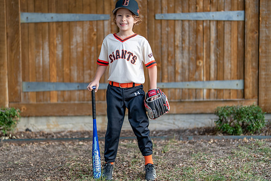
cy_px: 87
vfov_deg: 21.2
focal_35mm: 64
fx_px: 482
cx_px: 120
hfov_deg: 31.4
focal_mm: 50
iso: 100
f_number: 1.2
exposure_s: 1/640
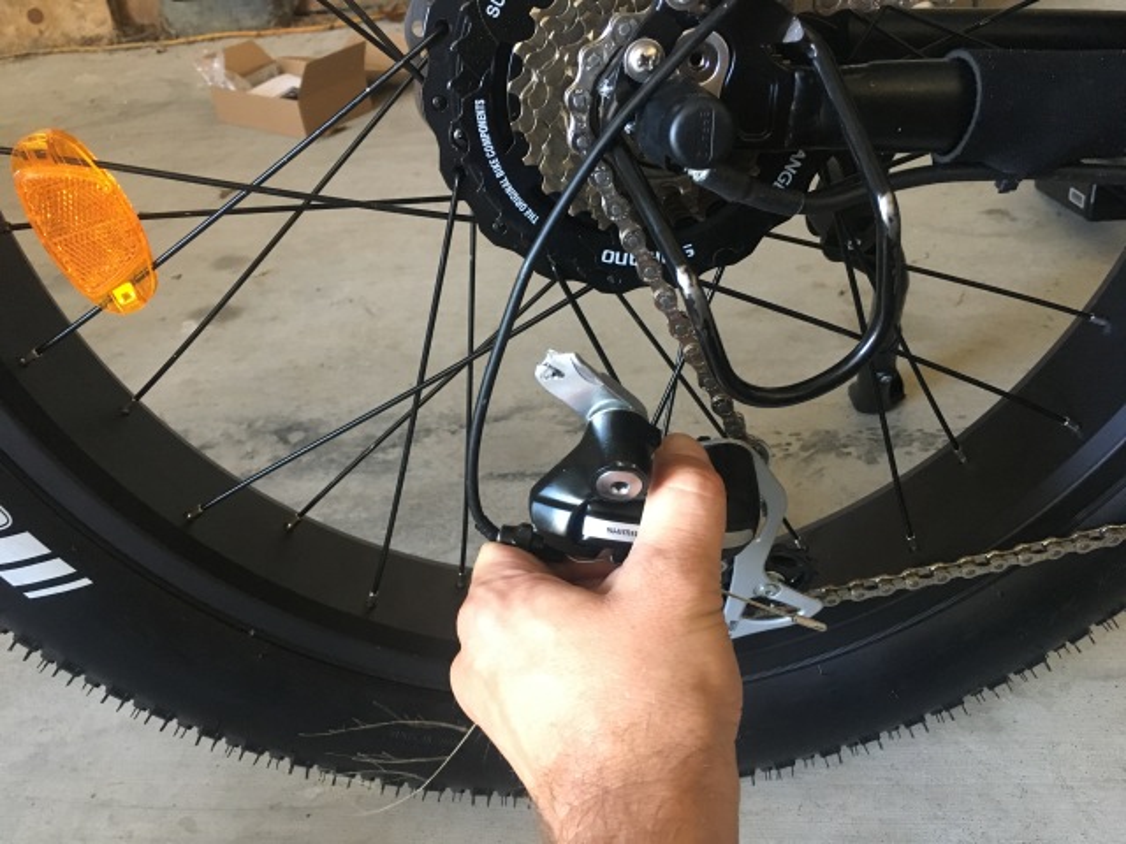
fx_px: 943
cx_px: 563
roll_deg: +7.4
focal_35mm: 29
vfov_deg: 48.2
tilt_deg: -36.6
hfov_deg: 61.7
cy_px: 422
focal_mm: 4.15
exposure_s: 1/30
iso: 200
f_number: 2.2
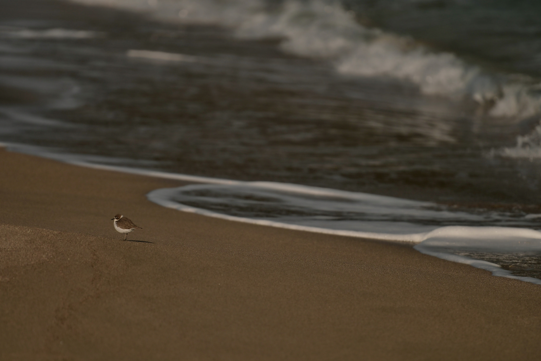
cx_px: 270
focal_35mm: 300
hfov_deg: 6.9
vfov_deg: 4.6
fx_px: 4508
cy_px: 180
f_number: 2.8
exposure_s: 1/3200
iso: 100
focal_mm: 200
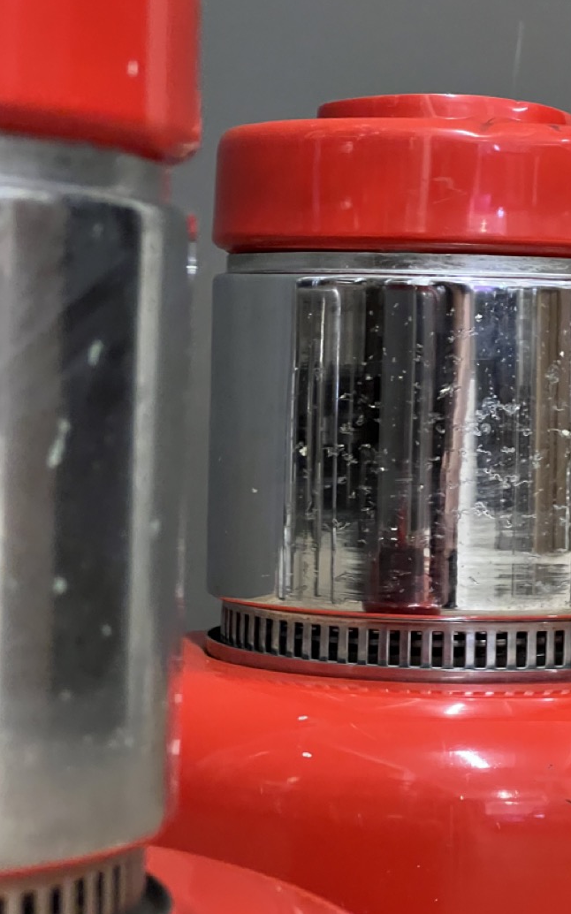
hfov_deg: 12.9
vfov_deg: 20.6
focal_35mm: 101
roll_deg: -0.7
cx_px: 324
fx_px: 2515
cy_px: 473
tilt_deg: -2.3
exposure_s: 1/25
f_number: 2.8
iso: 1000
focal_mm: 9
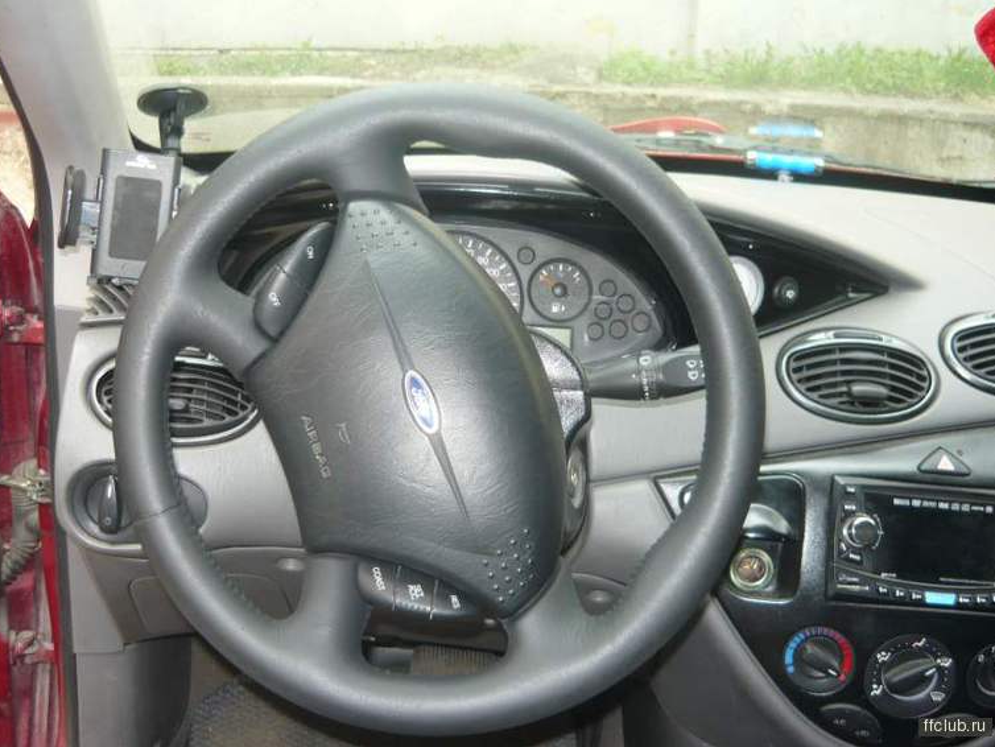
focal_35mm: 35
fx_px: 1006
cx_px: 476
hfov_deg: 52.6
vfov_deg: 40.7
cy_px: 352
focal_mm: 5.5
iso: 100
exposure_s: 1/30
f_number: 2.8
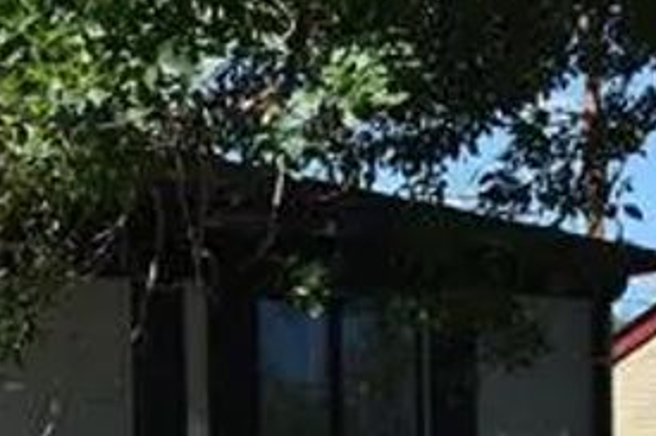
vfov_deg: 9.2
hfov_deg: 12.9
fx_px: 2641
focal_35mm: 145
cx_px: -496
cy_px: 641
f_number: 11
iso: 100
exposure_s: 1/200
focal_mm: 26
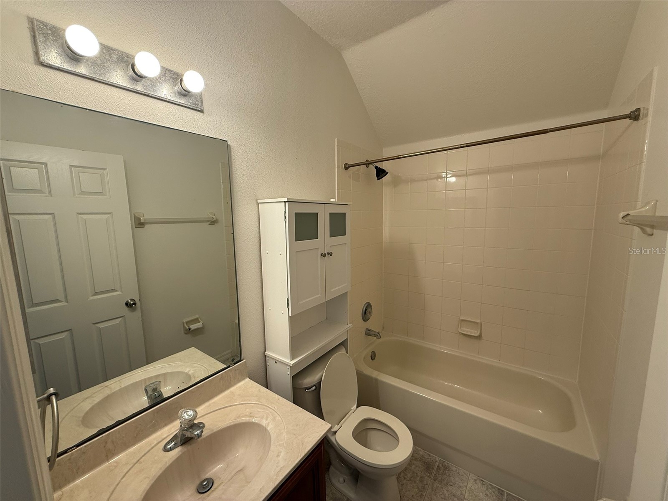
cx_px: 334
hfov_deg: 102.1
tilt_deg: -7.7
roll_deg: +0.9
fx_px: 270
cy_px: 250
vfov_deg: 85.7
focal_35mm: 14
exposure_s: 1/120
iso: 64
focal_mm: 2.22
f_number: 2.2
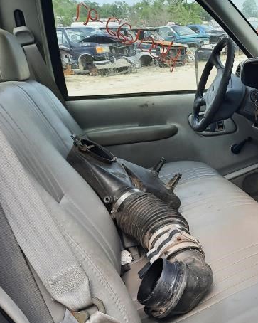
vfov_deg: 42.6
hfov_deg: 31.7
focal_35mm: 43
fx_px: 411
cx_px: 268
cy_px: 199
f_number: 2
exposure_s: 1/193
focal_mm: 4.6
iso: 32
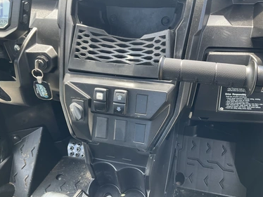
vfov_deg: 45.5
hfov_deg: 58.3
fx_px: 236
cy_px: 95
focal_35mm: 31
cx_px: 130
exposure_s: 1/121
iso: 64
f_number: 1.8
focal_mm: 3
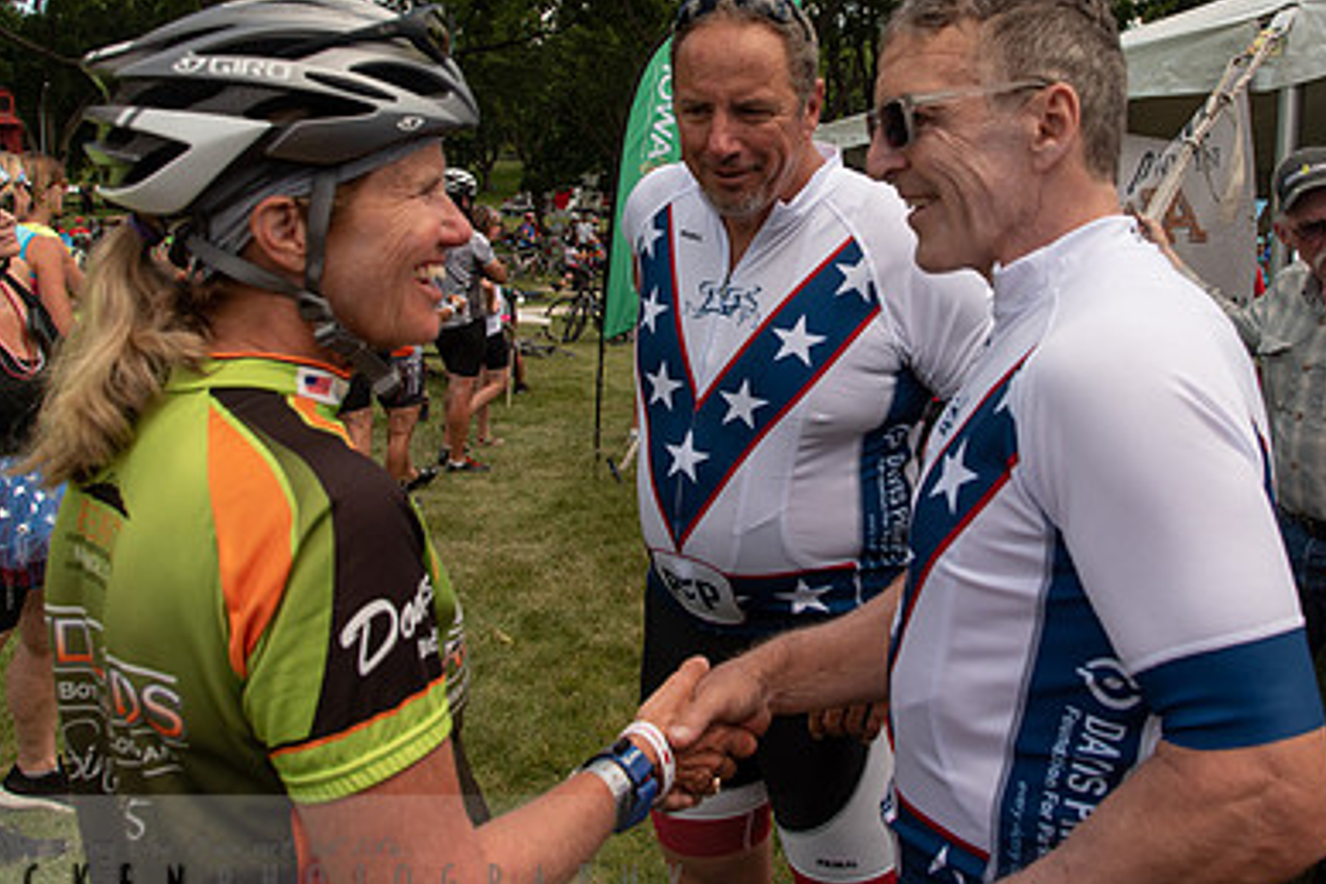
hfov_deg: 52.7
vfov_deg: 36.3
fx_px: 1326
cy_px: 266
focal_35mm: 36
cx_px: 802
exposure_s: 1/400
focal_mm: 24
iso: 200
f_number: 7.1
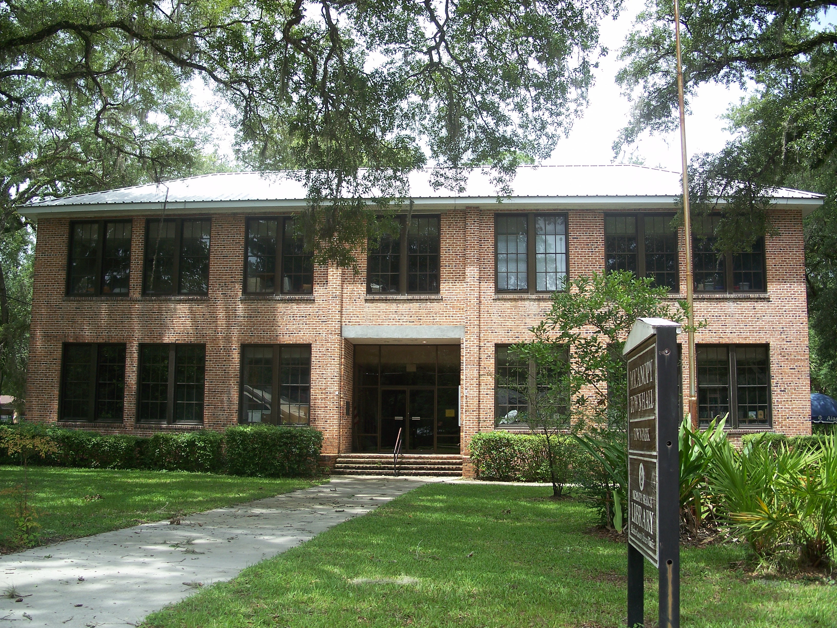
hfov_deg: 50.1
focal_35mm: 37
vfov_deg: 38.7
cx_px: 418
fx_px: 895
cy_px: 314
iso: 64
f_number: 2.8
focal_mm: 7.8
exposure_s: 1/320
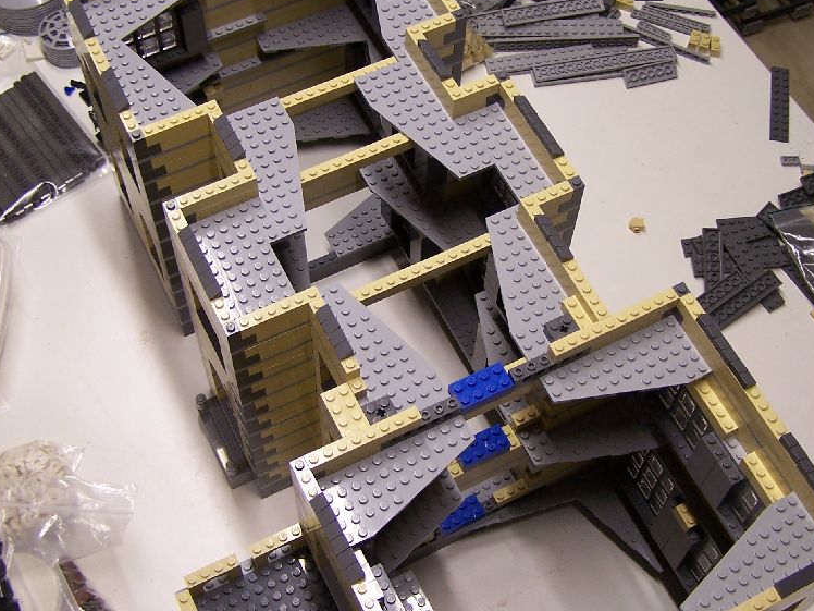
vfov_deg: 28.0
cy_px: 297
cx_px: 442
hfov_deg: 36.8
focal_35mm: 52
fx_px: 1223
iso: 80
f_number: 2.8
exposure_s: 1/15
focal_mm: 6.3
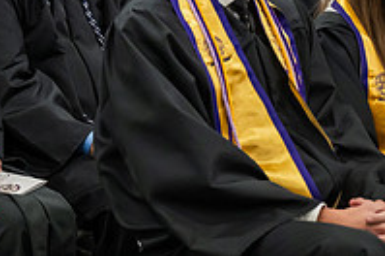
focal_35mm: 409
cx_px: -116
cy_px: -117
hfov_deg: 5.0
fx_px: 4367
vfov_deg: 3.3
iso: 2500
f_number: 3.2
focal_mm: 140
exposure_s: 1/200
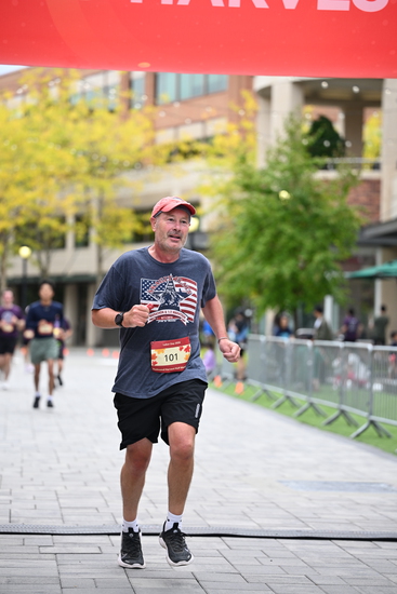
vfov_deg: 19.6
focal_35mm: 104
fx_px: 1719
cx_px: 198
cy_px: 297
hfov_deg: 13.2
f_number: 2.8
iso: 640
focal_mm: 104
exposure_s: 1/2000
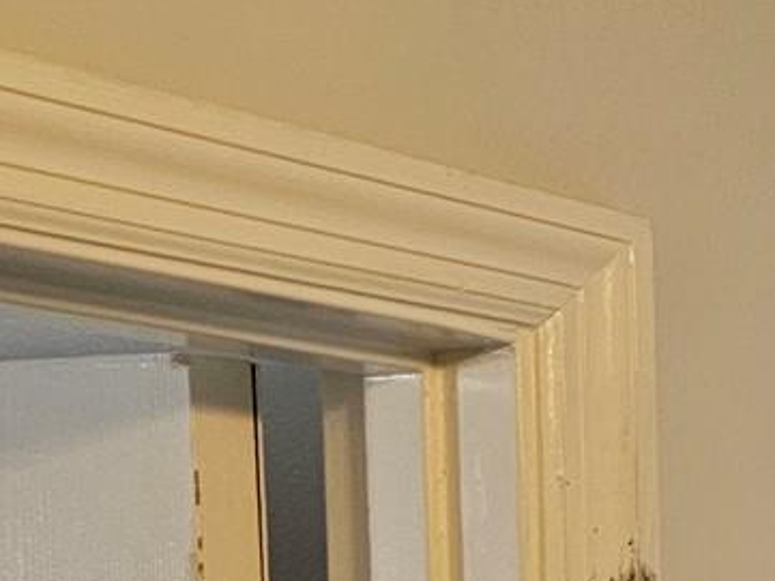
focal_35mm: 102
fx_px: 2284
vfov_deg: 13.8
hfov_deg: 15.3
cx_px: 1580
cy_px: 800
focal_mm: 6.3
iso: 400
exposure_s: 1/120
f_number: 1.7
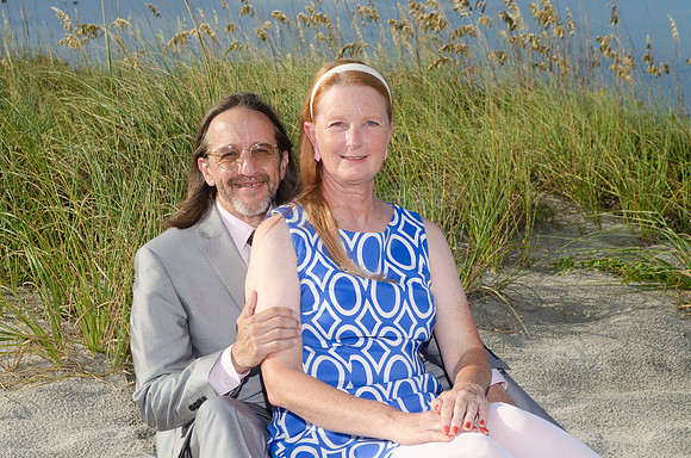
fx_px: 1379
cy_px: 229
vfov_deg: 18.8
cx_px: 346
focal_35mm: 72
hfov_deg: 28.1
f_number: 10
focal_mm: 48
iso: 100
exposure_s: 1/250
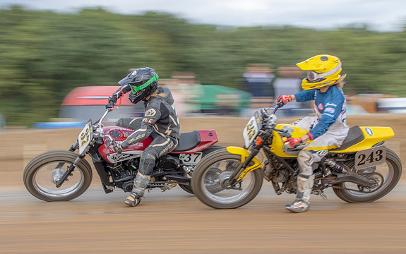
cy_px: 130
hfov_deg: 18.4
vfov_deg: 11.6
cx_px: 203
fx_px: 1251
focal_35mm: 113
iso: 100
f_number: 8
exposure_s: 1/100
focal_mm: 66
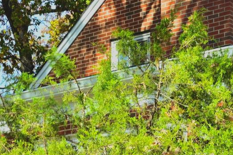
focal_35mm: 118
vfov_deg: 11.5
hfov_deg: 17.1
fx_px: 763
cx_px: 214
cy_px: 132
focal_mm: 30
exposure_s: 1/250
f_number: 8
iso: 400
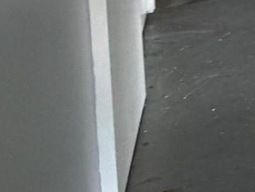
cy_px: -188
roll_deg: -1.3
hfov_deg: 12.9
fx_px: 656
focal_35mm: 89
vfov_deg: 14.1
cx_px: 692
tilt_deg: -5.1
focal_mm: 2.22
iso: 200
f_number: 2.2
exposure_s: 1/60
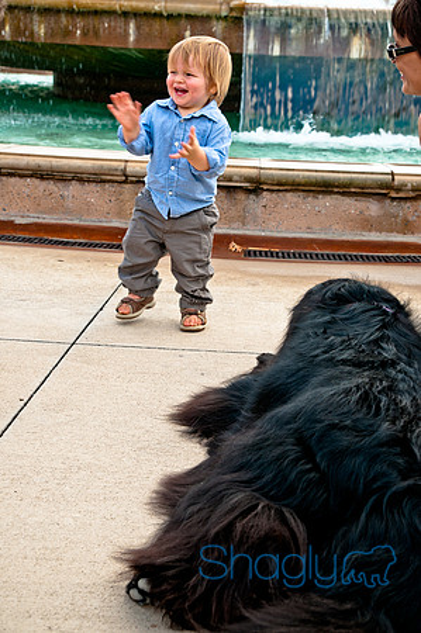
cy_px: 316
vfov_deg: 35.1
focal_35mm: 57
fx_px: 1002
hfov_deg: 23.7
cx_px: 210
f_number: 5.6
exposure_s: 1/125
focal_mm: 38
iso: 200
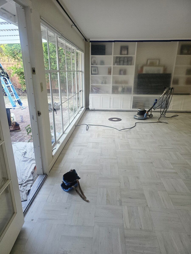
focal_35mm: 23
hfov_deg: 58.9
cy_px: 127
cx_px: 96
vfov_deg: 73.9
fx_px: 169
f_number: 1.7
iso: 320
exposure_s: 1/120
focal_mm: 6.3
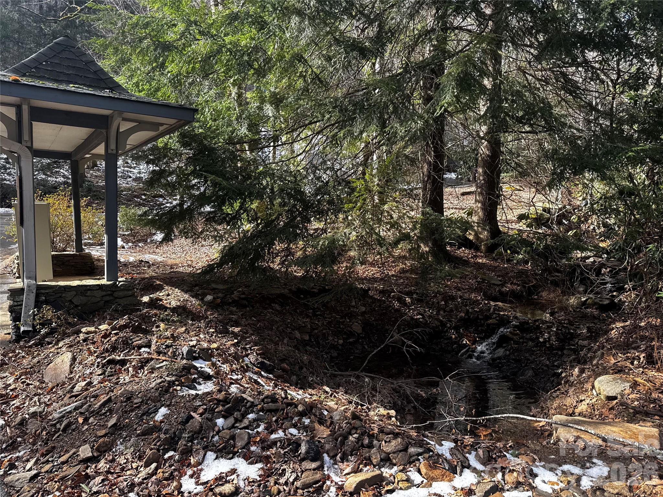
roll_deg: -1.5
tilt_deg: -5.4
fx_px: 460
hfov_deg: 71.6
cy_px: 248
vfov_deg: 56.8
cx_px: 332
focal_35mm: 24
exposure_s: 1/419
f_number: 1.78
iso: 80
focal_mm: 6.76
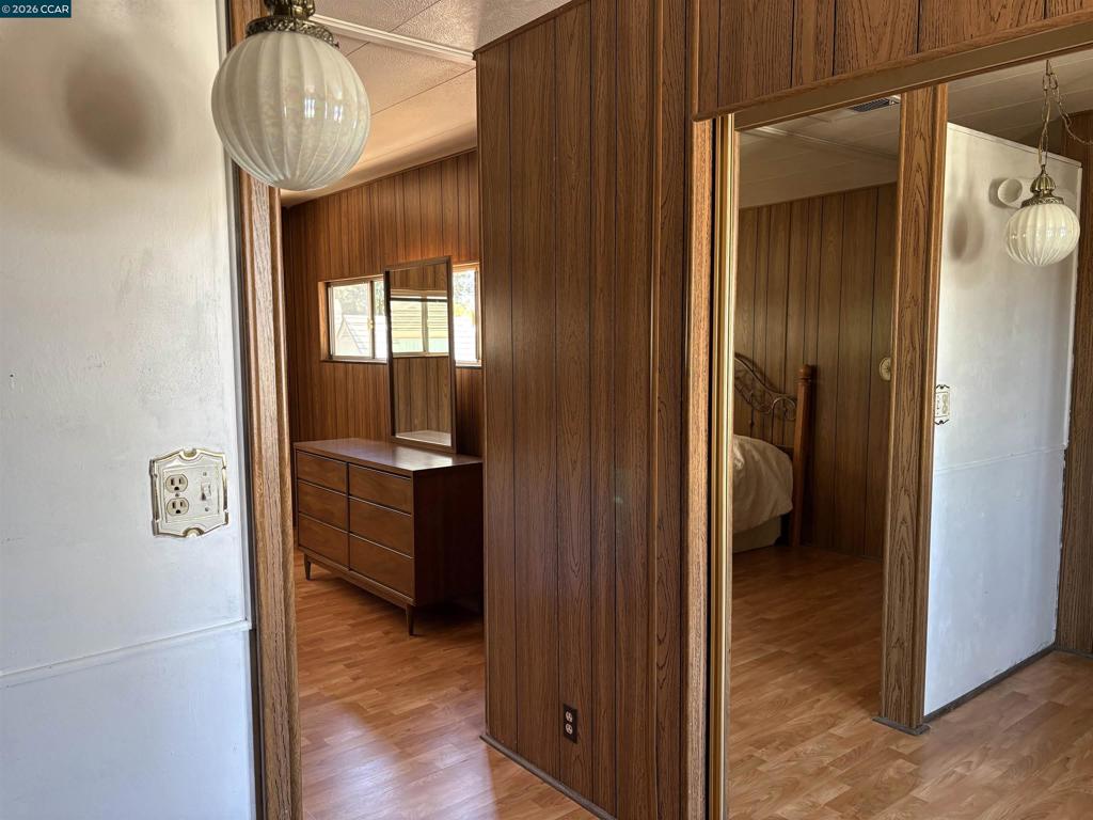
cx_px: 546
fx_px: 821
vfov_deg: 53.1
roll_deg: +1.1
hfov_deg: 67.3
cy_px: 410
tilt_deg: -4.5
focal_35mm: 26
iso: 160
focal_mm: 5.96
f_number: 1.6
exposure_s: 1/60
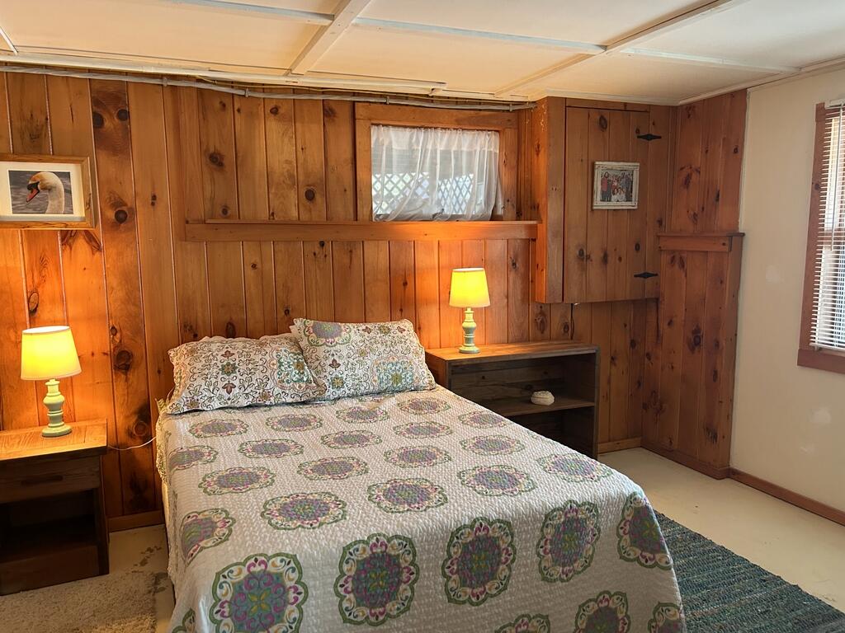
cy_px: 316
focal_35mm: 26
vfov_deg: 53.1
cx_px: 422
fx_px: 635
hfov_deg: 67.3
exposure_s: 1/60
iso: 250
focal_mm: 5.7
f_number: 1.5
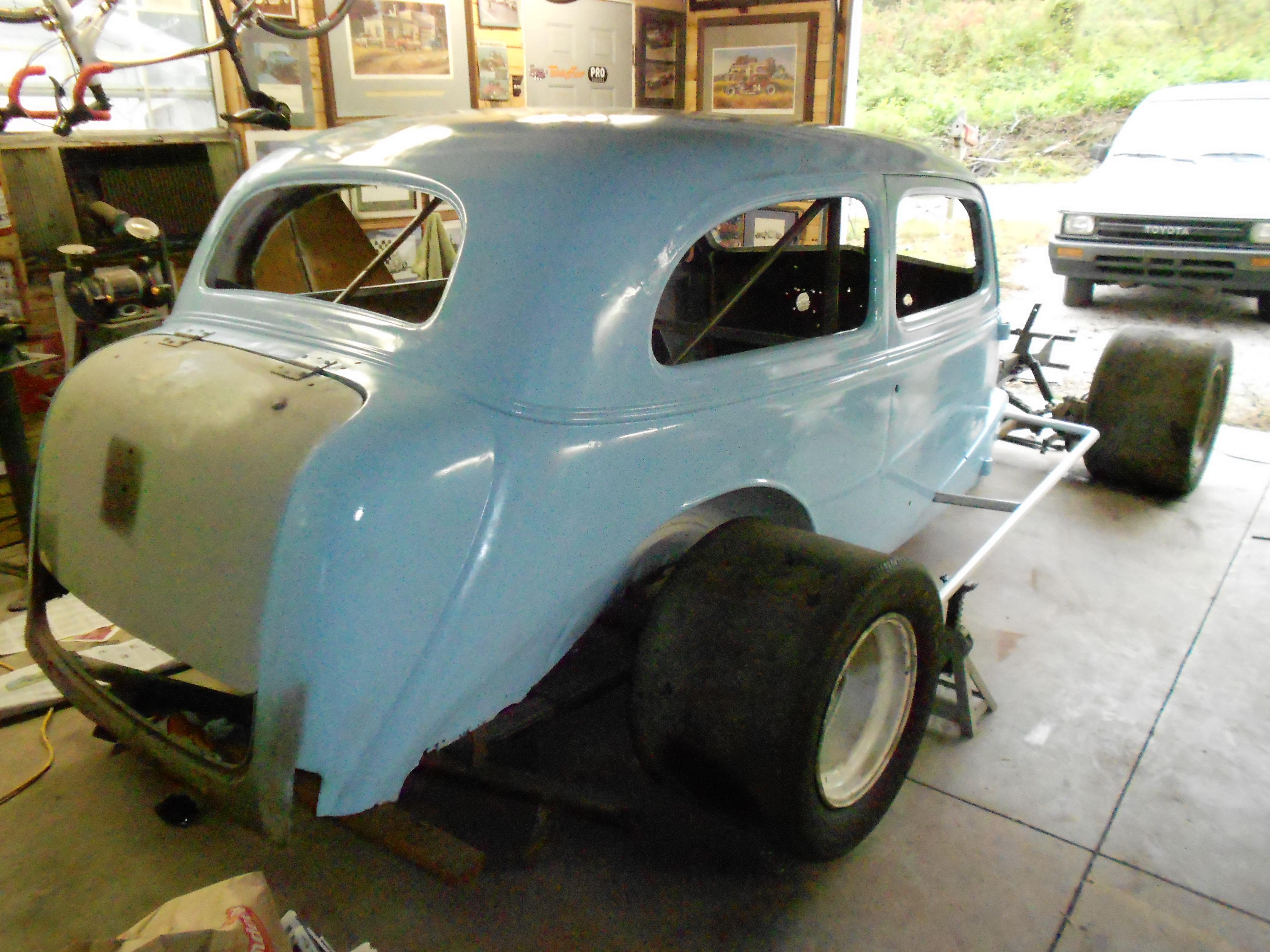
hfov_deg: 67.3
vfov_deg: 53.1
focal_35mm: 26
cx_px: 635
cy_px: 476
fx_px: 954
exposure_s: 1/100
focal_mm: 4.6
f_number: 3.2
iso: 1600
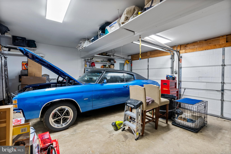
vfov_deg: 73.8
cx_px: 116
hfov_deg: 96.7
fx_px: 103
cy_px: 77
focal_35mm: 16
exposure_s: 1/1.25
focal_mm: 16
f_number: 8
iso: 100
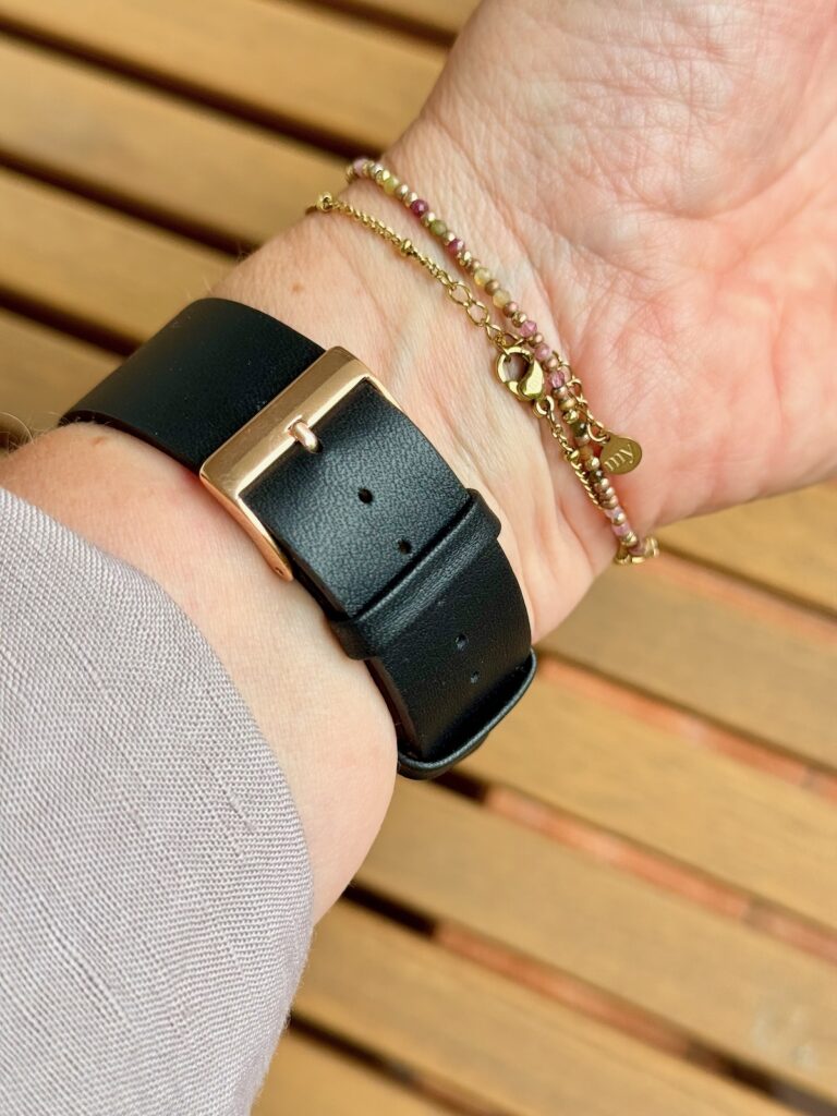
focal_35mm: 48
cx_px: 418
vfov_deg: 39.7
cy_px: 558
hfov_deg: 30.3
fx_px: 1547
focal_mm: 6.76
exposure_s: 1/225
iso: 64
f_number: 1.78
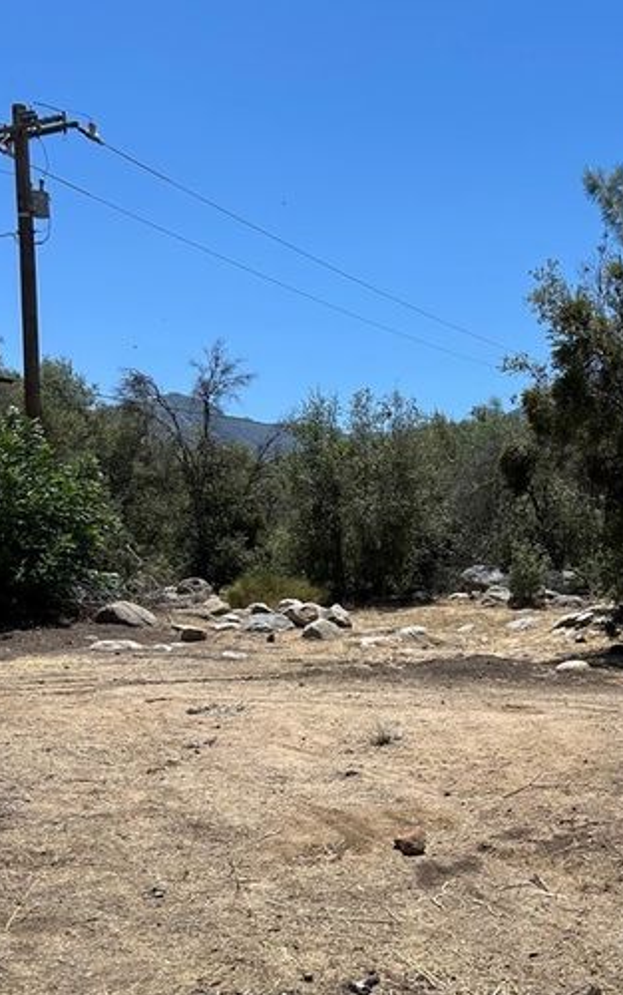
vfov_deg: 42.0
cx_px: 551
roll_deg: +0.3
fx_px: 1275
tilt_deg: -1.0
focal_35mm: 47
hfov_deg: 26.6
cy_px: 674
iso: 50
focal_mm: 5.7
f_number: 1.5
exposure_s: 1/4831
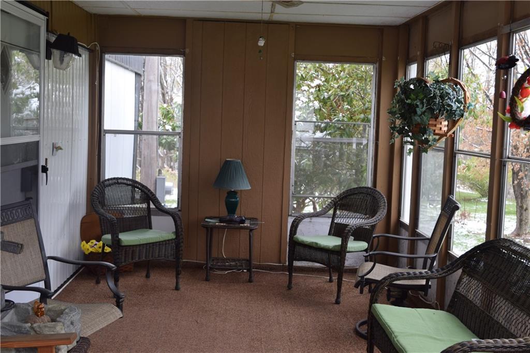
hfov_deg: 43.6
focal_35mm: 45
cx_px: 265
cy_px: 176
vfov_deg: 29.8
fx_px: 662
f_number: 7.1
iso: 400
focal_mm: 30
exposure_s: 1/200
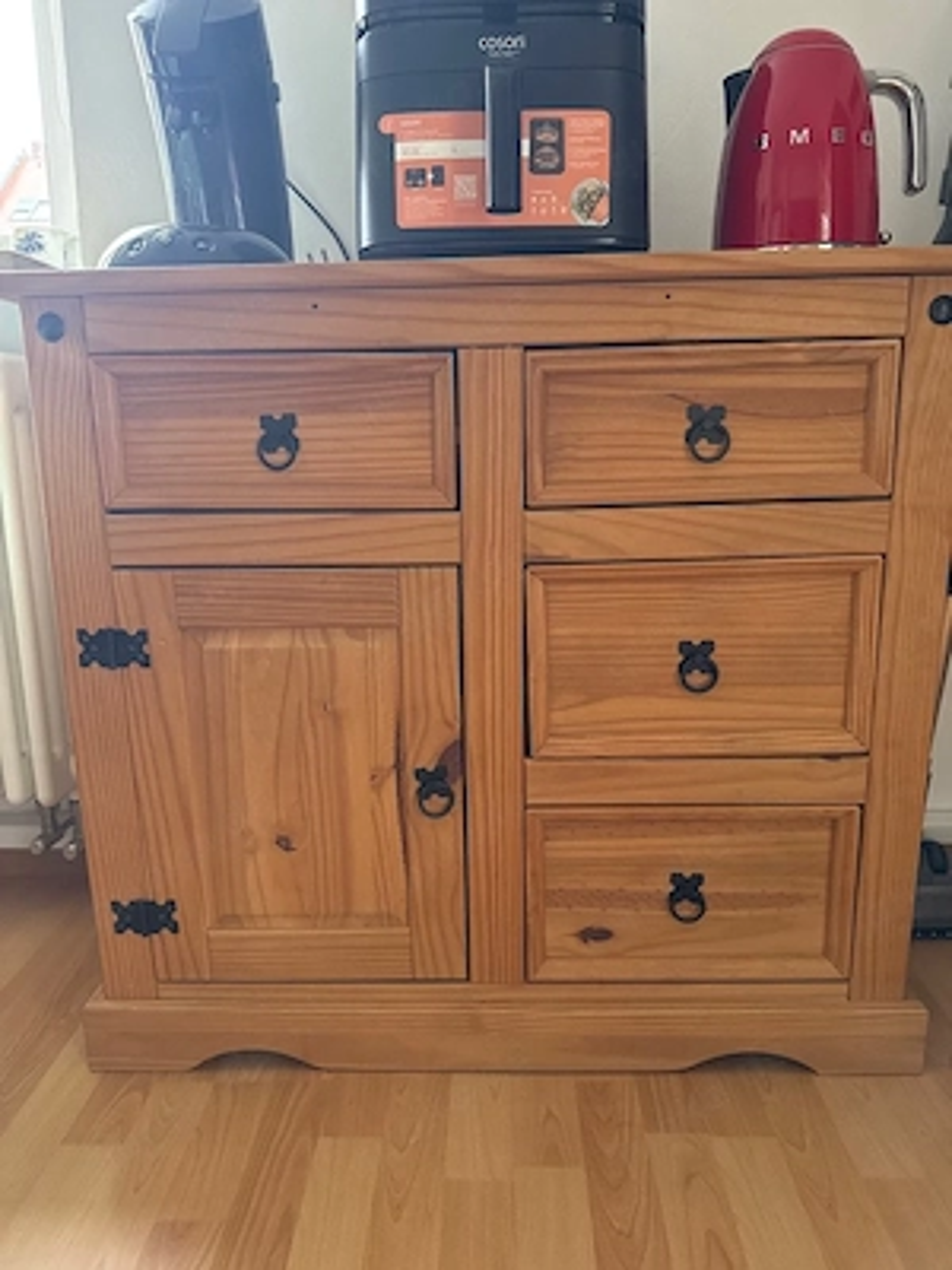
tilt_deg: -9.9
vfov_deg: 71.6
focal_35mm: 24
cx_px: 476
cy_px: 635
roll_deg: +1.6
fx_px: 880
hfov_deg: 56.8
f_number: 1.78
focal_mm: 6.76
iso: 800
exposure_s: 1/40
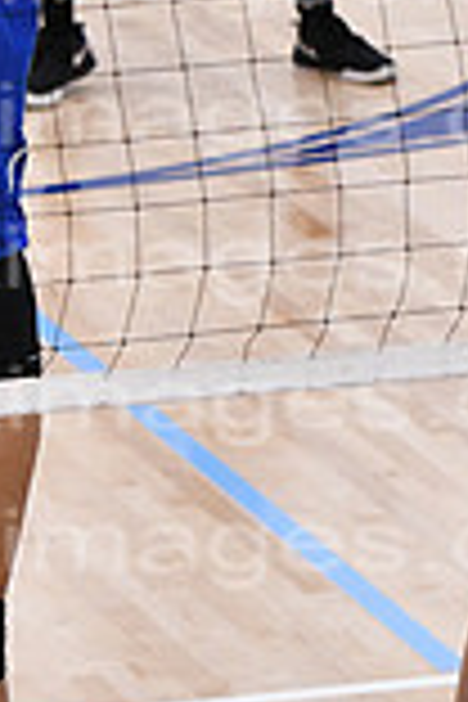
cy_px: 54
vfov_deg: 3.0
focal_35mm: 679
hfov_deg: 2.0
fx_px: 13239
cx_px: -52
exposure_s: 1/1250
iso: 6400
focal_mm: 122
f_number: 3.2
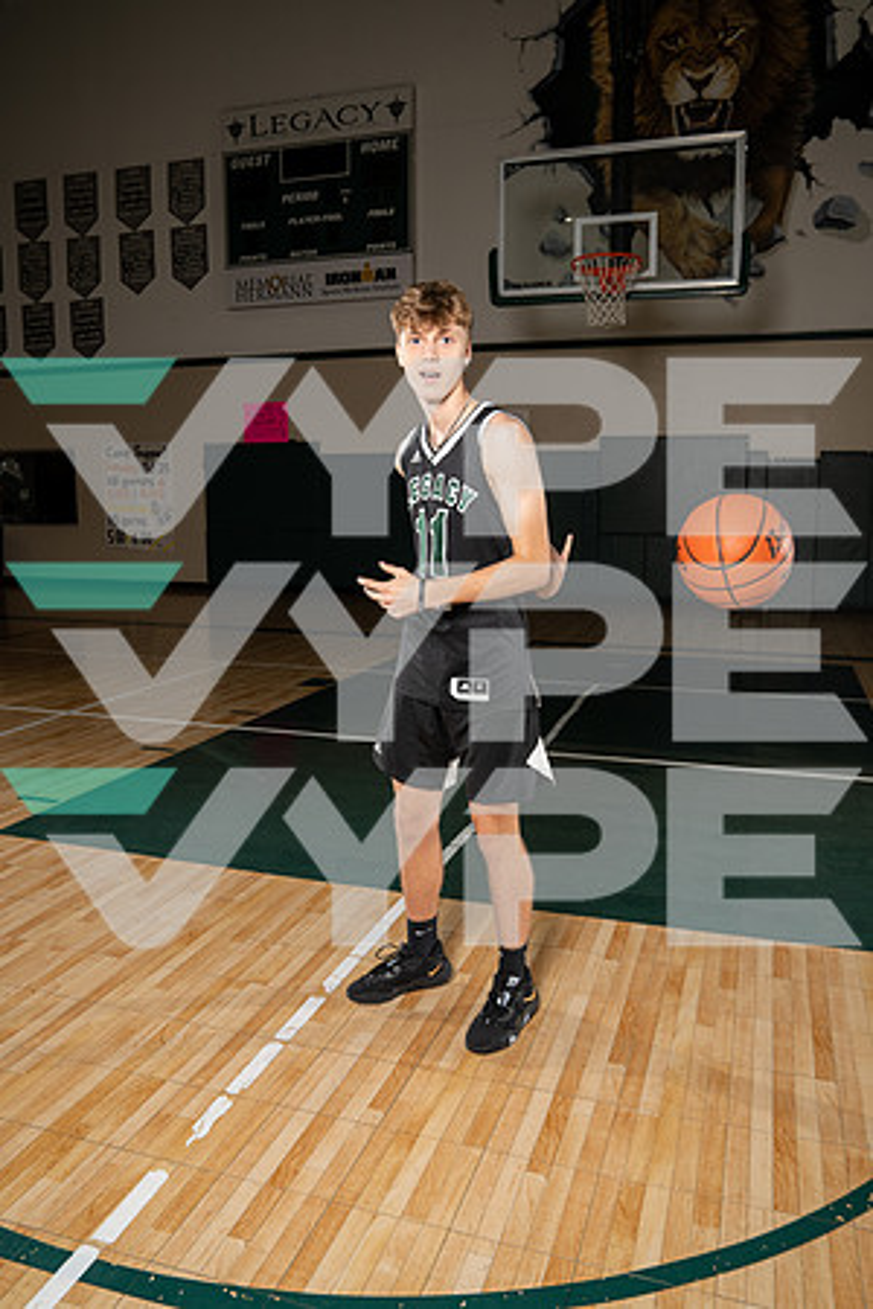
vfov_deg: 69.4
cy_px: 654
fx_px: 946
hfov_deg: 49.6
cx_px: 436
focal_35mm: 26
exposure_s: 1/250
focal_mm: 26
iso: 320
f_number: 6.3
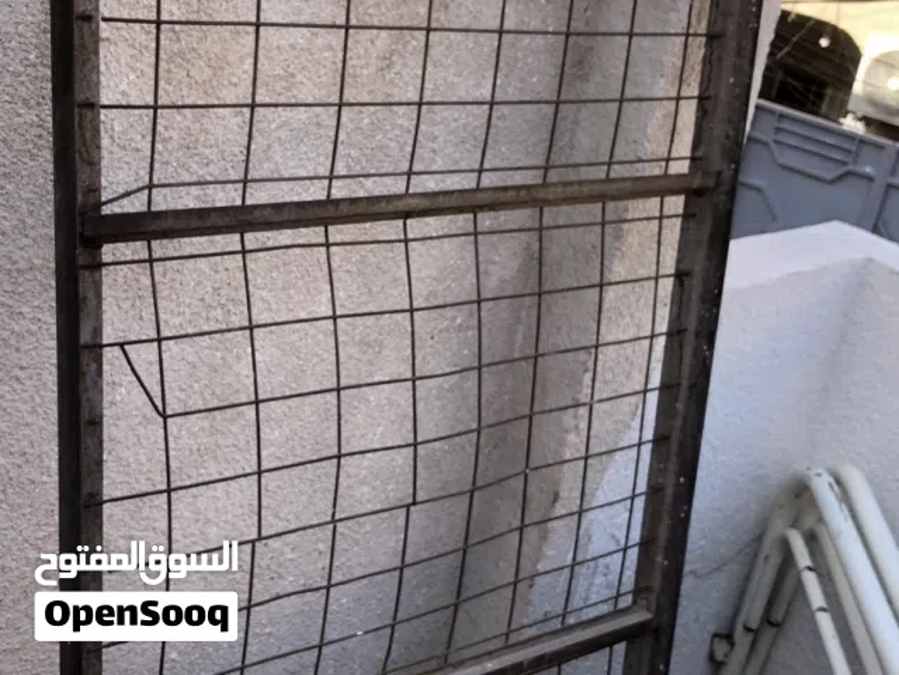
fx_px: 727
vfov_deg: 49.7
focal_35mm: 28
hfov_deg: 63.4
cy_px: 338
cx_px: 450
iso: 20
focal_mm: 3.99
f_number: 1.8
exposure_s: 1/156
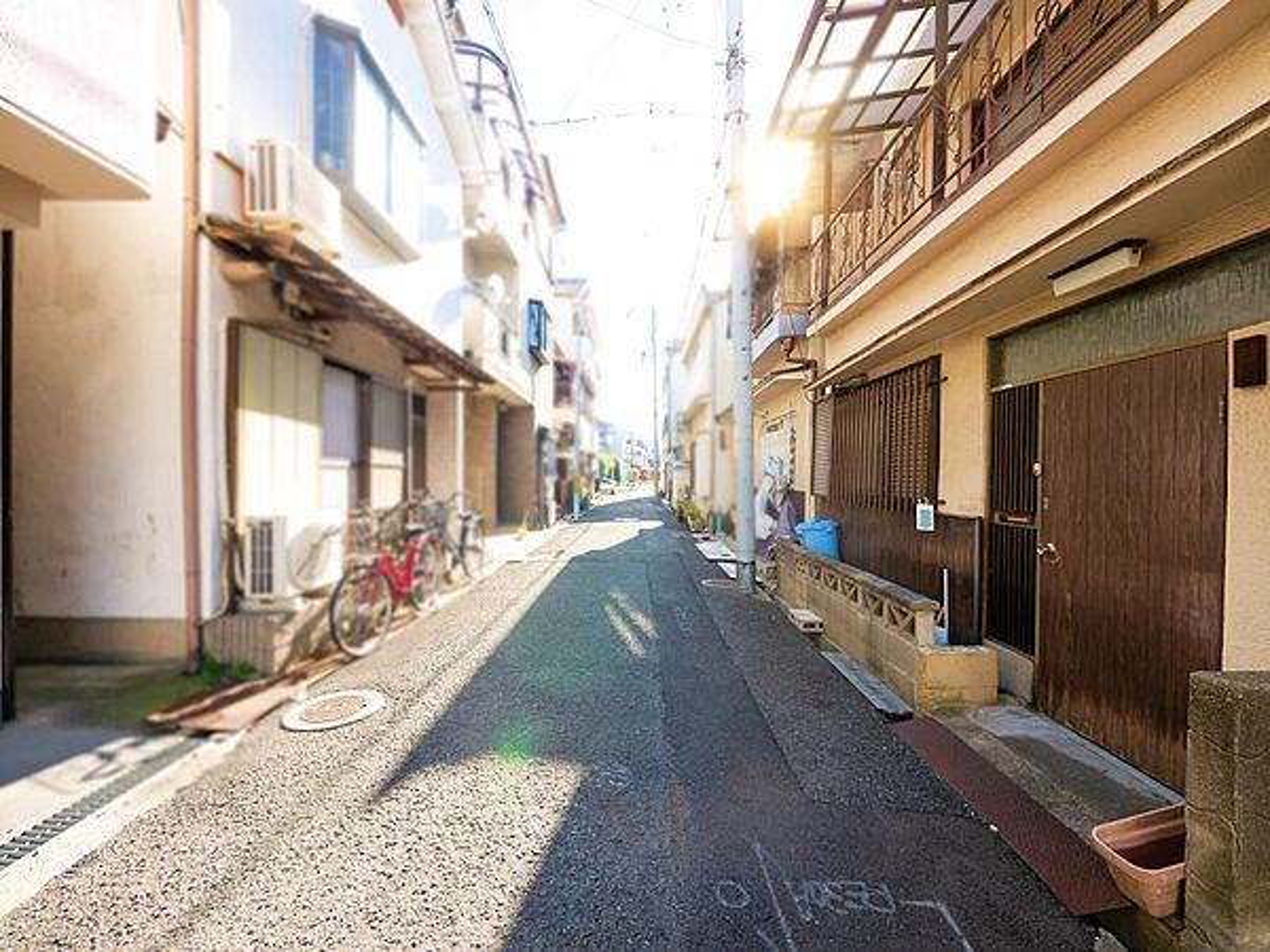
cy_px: 476
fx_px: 514
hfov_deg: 102.1
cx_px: 635
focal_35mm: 14
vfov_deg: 85.7
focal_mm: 7
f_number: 5
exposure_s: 1/200
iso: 200
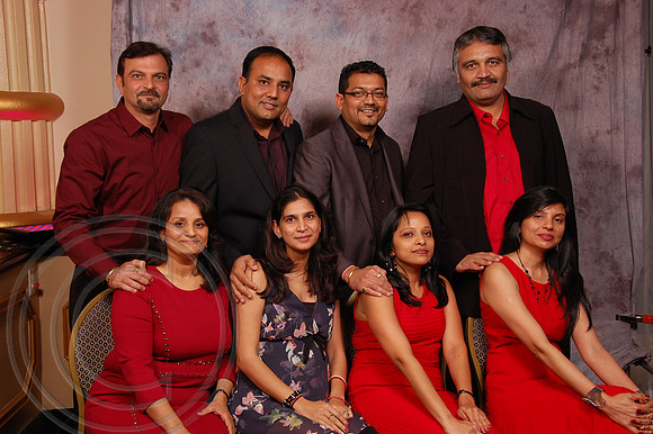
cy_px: 217
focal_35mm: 57
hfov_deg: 35.1
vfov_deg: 23.8
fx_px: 1033
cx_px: 326
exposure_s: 1/200
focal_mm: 38
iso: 400
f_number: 5.6
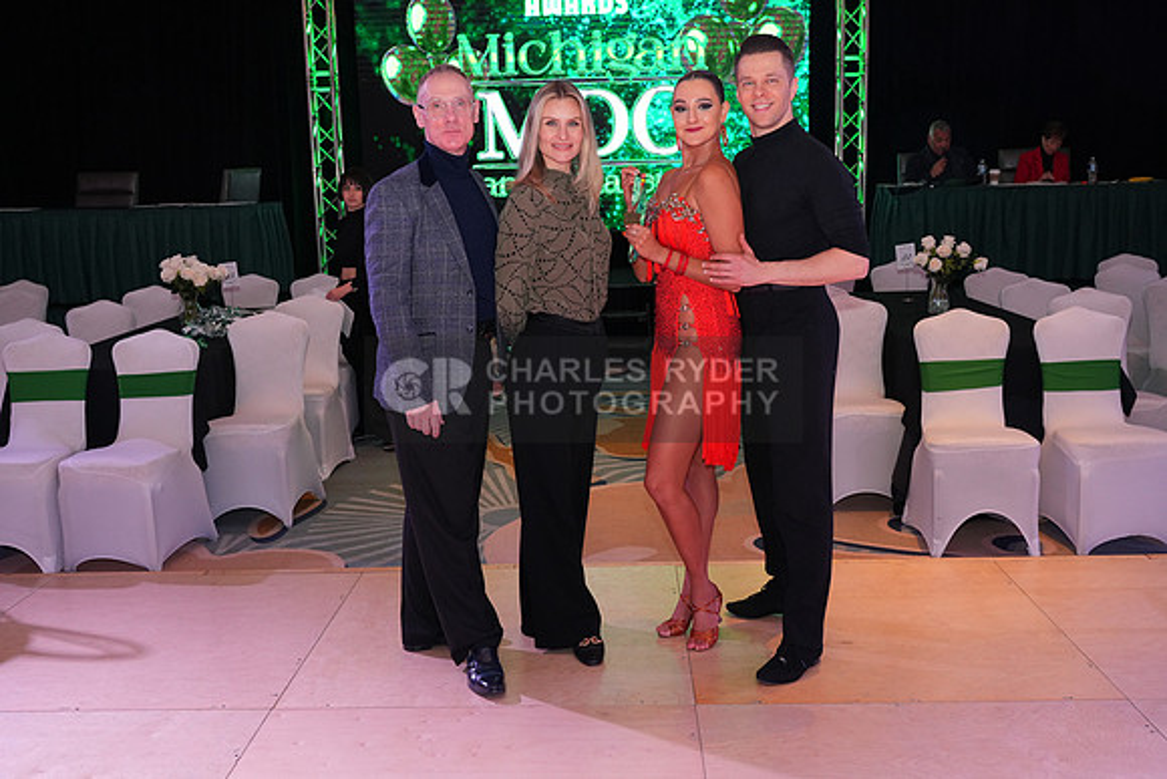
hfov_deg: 54.4
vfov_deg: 37.9
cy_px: 390
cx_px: 584
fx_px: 1135
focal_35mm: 35
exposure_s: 1/250
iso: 2000
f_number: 5.6
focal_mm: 35
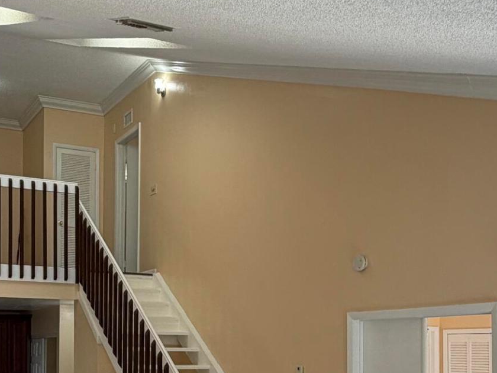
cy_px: 337
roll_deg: +0.1
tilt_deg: +0.9
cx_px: 163
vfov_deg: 29.0
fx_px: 689
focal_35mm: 48
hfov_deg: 39.2
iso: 100
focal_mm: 2.22
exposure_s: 1/120
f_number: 2.2
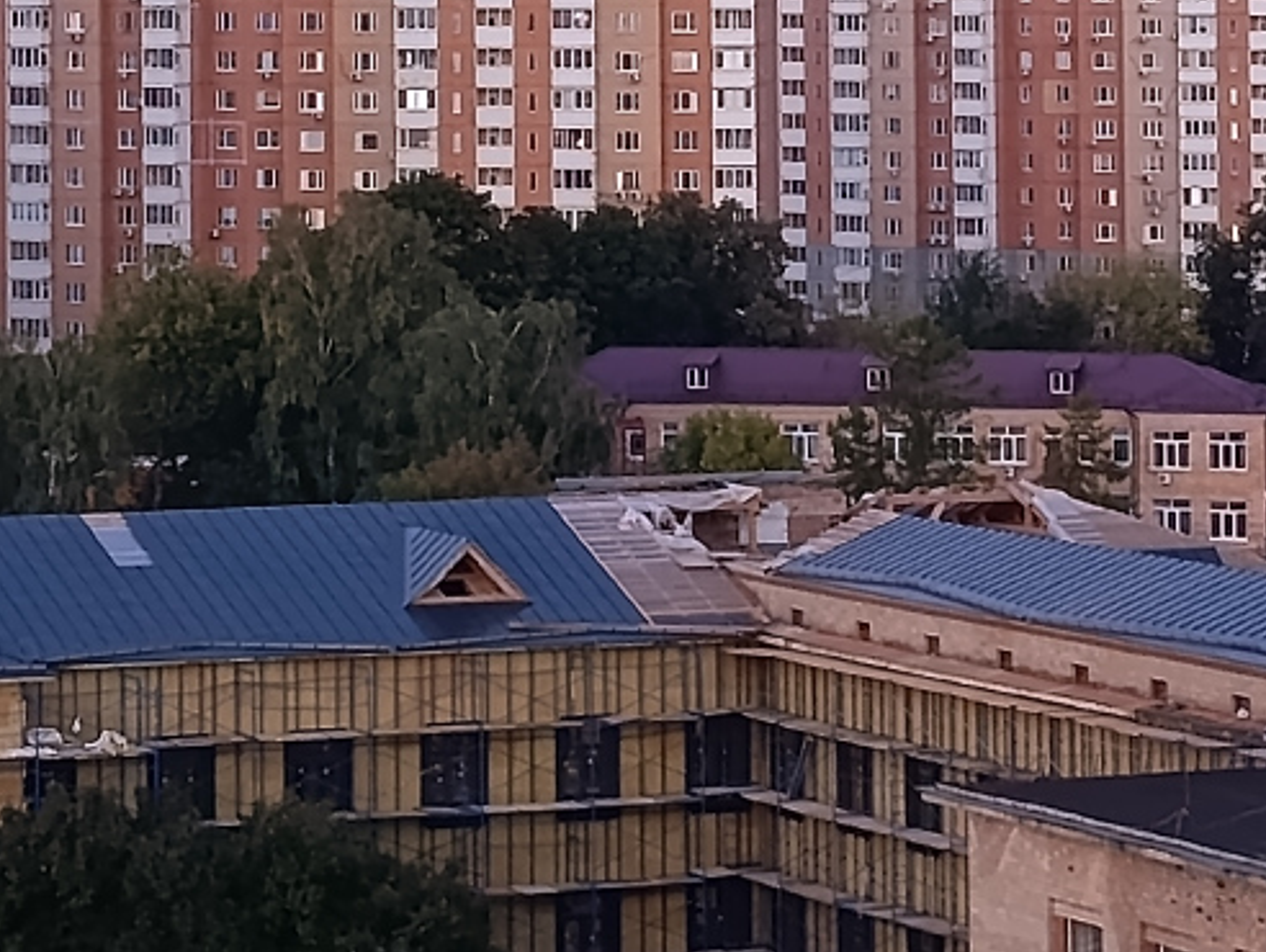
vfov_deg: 7.9
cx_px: 178
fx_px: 6773
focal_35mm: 185
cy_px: -297
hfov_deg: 10.6
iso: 800
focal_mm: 6.11
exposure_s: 1/100
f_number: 1.7
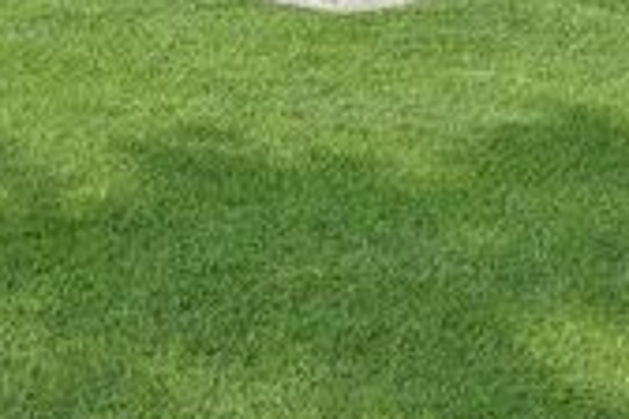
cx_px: -131
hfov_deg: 22.3
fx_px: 1468
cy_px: -348
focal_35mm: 84
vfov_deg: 14.3
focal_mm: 22
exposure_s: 1/400
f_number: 11
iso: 500
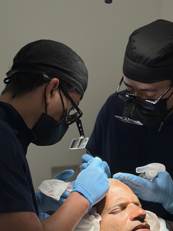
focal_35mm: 84
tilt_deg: -8.2
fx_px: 560
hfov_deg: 17.6
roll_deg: -2.4
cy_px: 155
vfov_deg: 23.2
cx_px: 90
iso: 80
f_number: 1.78
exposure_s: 1/1227
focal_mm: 6.86
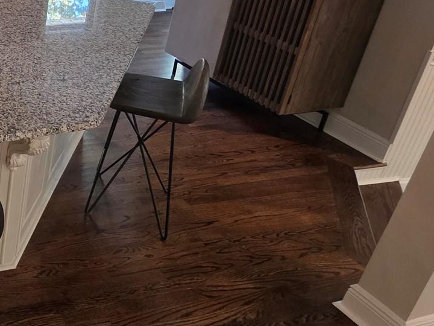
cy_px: 42
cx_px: -105
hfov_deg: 36.5
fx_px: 464
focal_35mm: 37
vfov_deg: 36.6
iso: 250
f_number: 1.9
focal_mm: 2.2
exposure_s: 1/60
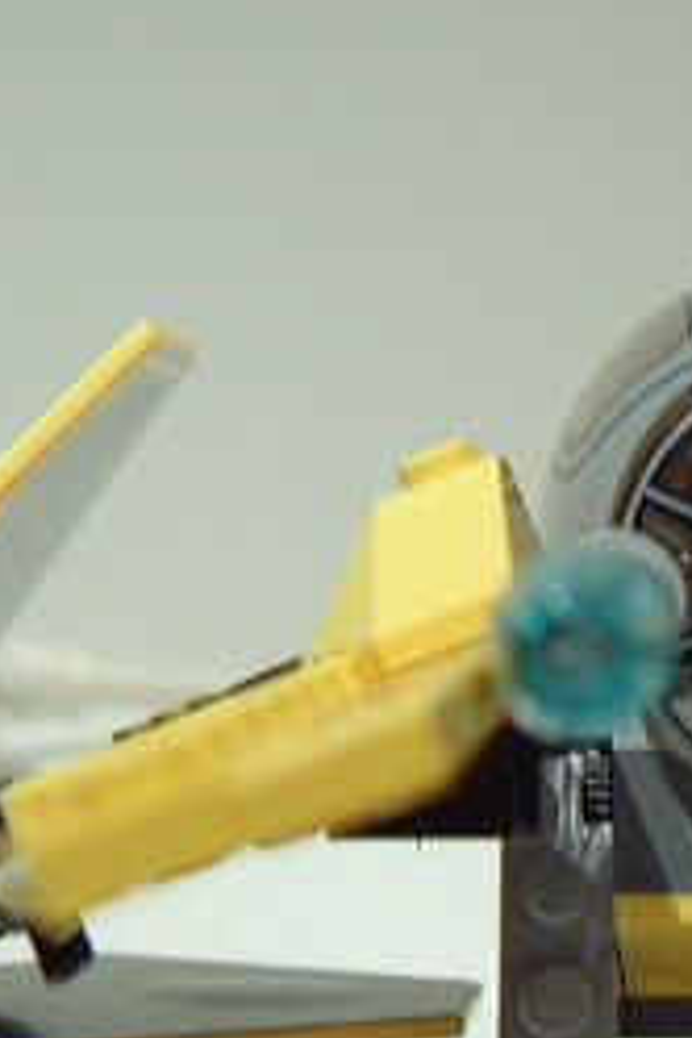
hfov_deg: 15.8
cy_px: 617
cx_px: 846
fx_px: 2393
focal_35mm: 83
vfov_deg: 24.4
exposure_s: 1/8
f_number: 2.7
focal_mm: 8.13
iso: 100
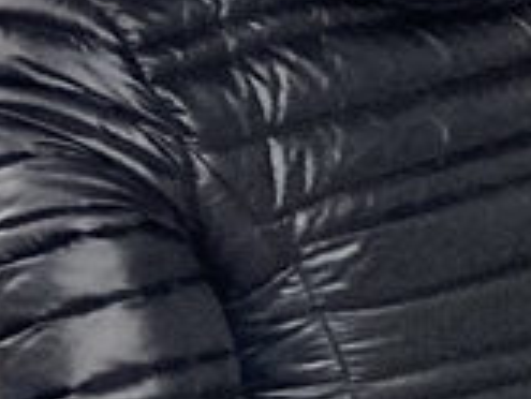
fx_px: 3132
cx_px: -367
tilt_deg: -10.7
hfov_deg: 9.3
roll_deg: -3.3
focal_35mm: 204
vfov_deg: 7.1
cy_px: -328
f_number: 1.8
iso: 320
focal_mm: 3.99
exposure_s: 1/60
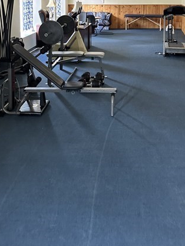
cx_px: 104
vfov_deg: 39.7
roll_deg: +0.1
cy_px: 22
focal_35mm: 44
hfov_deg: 32.8
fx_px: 314
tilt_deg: -7.3
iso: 320
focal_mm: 6.86
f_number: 1.78
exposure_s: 1/60
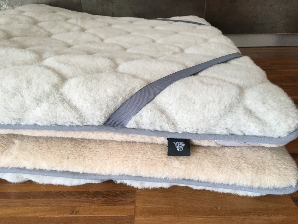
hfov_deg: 61.7
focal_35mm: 29
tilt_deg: -27.4
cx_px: 149
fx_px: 250
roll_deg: +0.7
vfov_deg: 48.2
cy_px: 112
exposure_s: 1/33
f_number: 2.2
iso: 50
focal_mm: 4.15
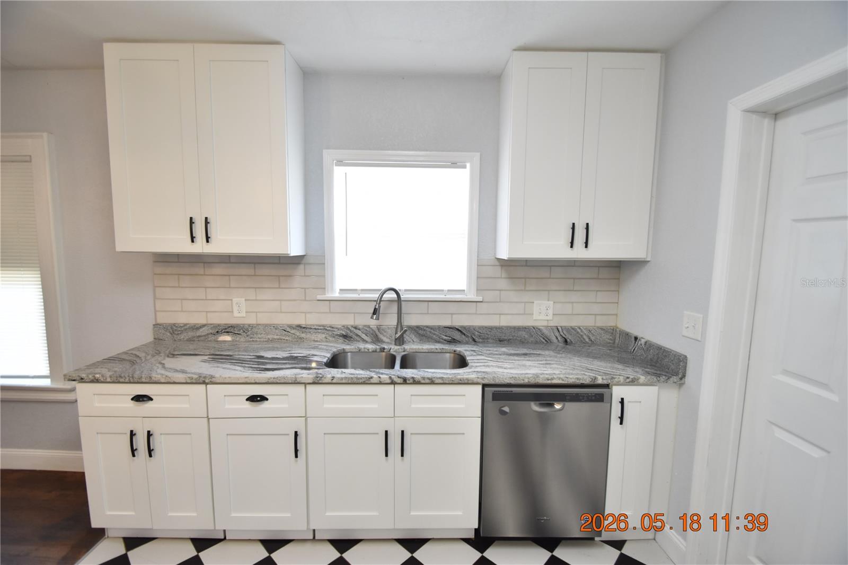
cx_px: 424
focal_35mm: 15
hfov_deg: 100.4
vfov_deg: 77.3
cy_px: 282
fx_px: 353
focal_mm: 10
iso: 800
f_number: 3.5
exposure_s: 1/90
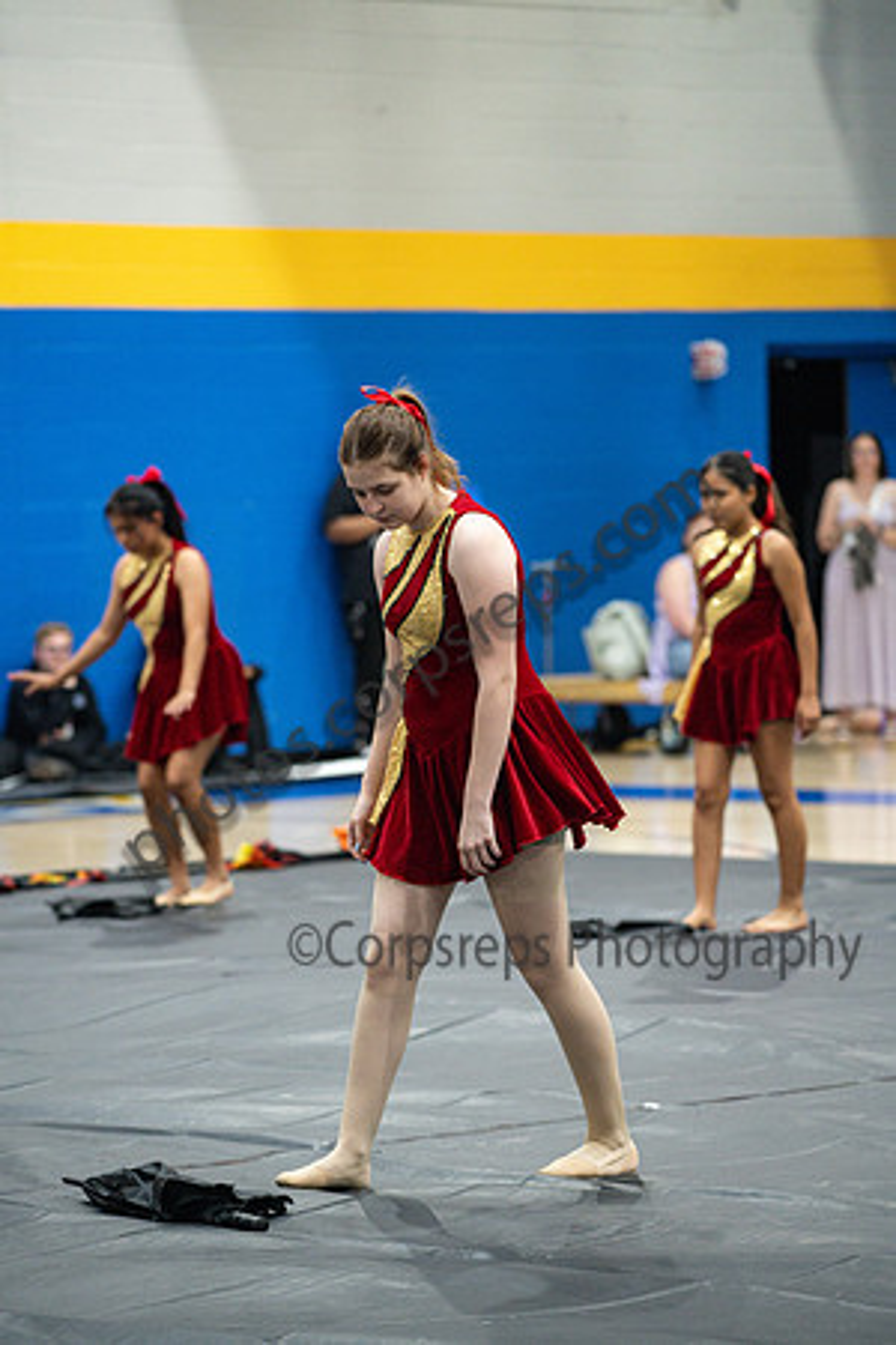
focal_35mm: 150
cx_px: 448
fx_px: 5600
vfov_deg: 13.7
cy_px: 672
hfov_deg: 9.1
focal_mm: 150
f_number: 4
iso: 5600
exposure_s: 1/500
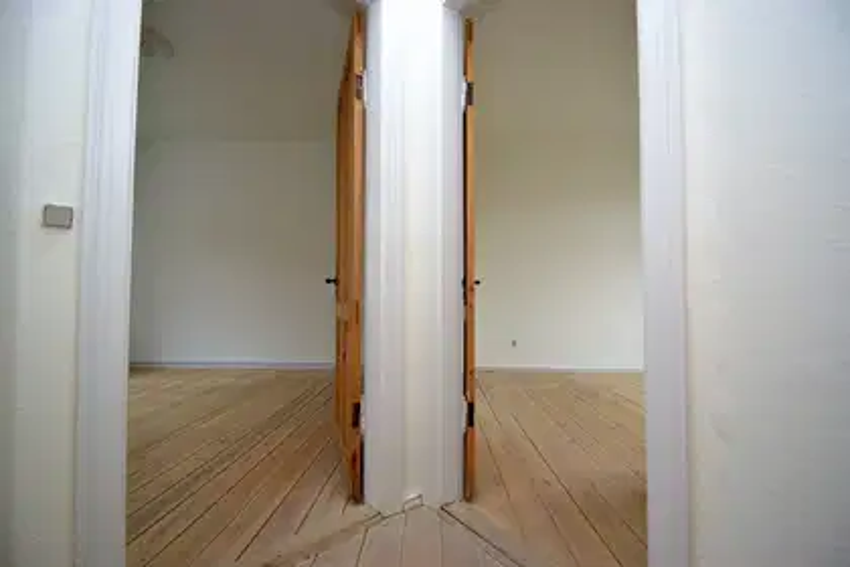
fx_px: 354
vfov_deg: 77.3
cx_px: 425
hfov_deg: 100.4
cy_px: 284
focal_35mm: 15
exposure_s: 1/60
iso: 1800
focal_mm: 10
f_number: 3.5
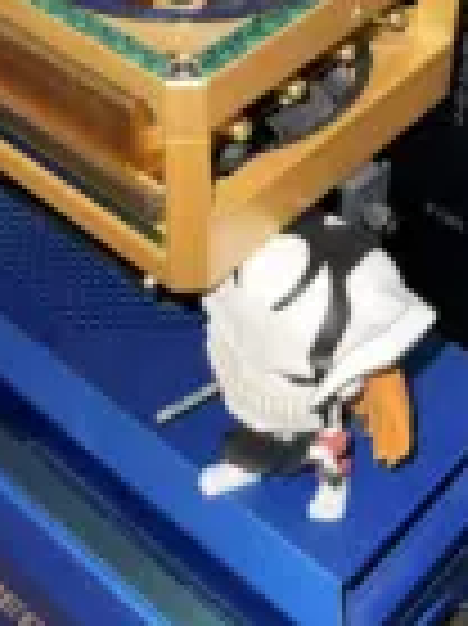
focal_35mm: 69
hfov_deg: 21.3
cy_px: -18
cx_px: 220
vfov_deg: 26.5
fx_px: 1246
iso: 50
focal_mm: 6.76
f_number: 1.78
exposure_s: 1/4
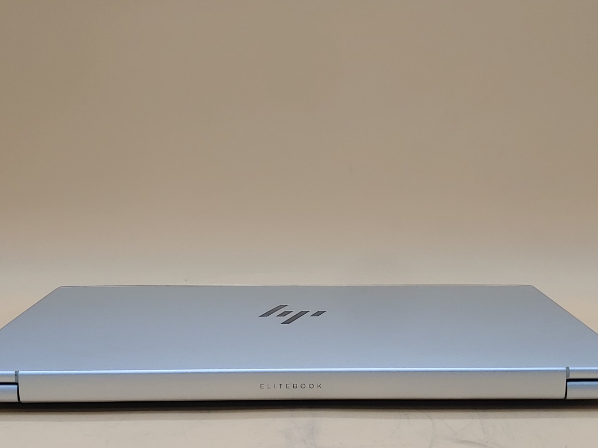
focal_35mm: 55
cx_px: 291
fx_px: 950
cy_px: 274
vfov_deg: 26.5
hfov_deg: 34.9
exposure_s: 1/191
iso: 50
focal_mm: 4.36
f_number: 1.8
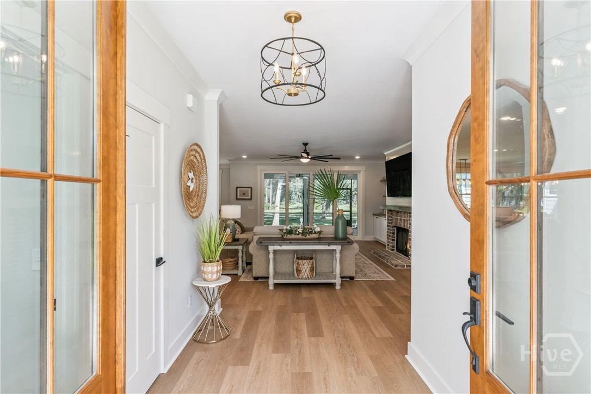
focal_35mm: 18
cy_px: 197
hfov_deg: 90.0
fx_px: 295
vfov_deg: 67.4
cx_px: 296
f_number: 8
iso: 250
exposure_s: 1/40
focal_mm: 18
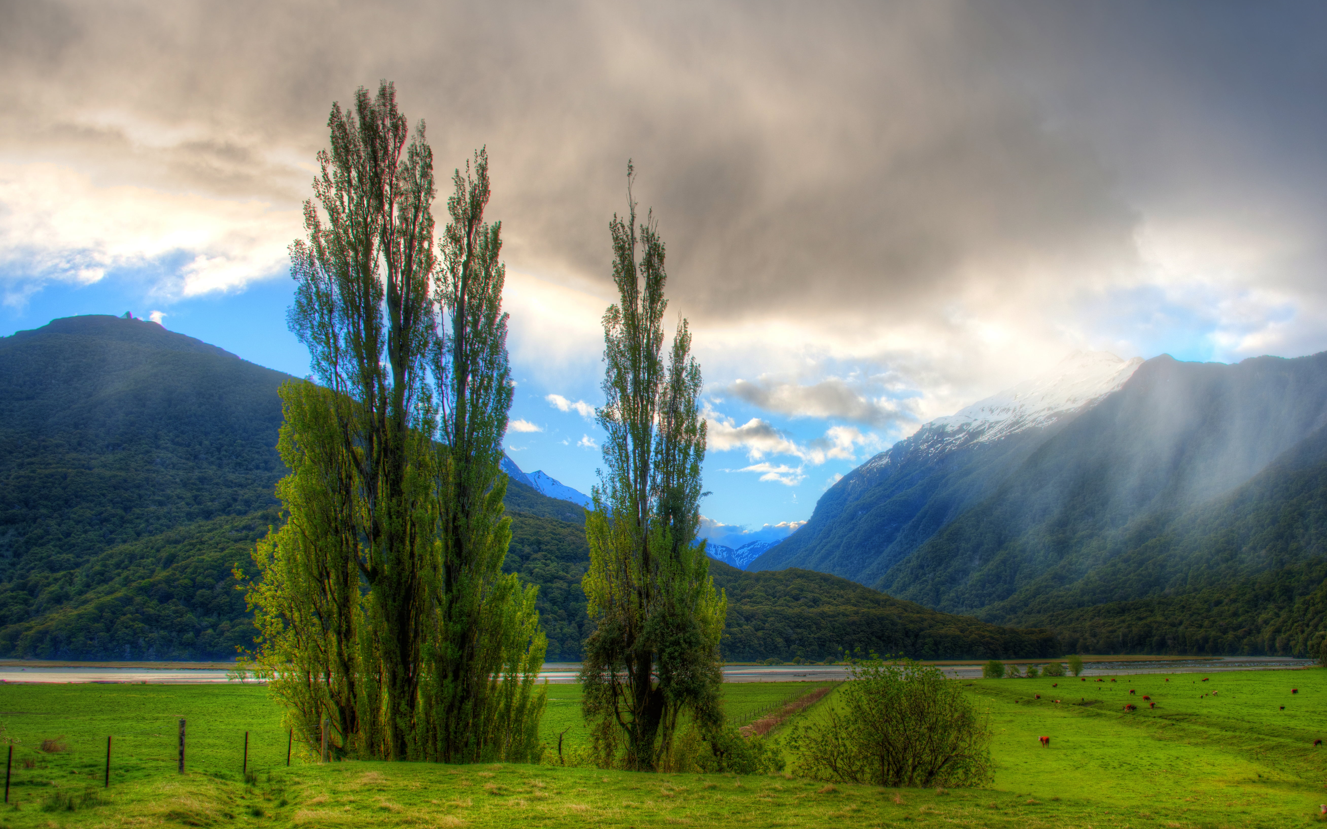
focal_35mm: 33
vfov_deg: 38.2
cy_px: 472
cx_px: 755
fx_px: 1193
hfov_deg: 57.9
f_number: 4.8
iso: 200
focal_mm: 28
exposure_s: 1/90
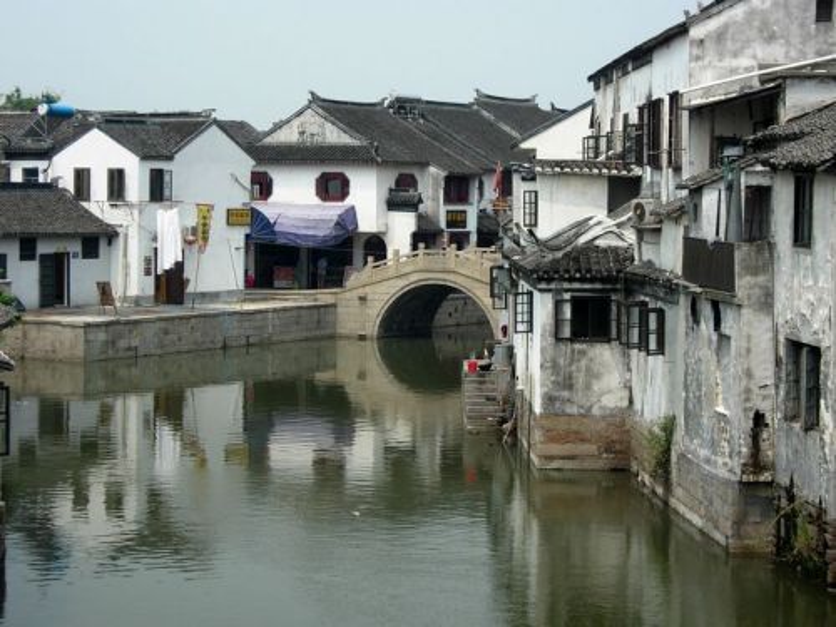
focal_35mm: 92
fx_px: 2222
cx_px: 418
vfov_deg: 16.1
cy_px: 314
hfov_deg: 21.3
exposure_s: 1/745
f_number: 4.3
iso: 64
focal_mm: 19.1
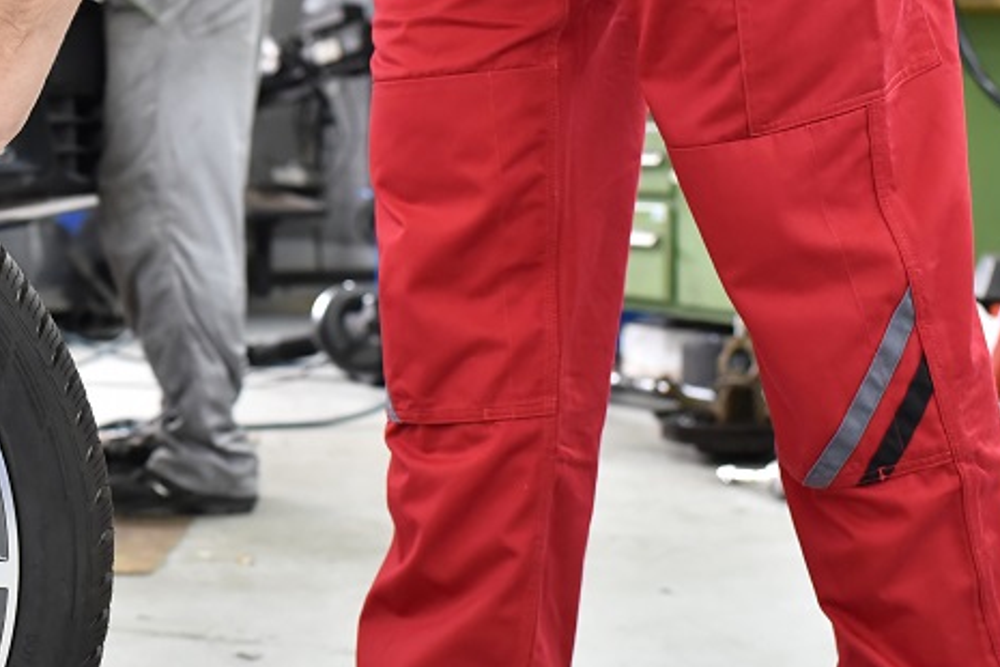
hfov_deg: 25.5
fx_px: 2139
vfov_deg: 17.7
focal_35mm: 77
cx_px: 99
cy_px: 386
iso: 2200
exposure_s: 1/160
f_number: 3.5
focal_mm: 35
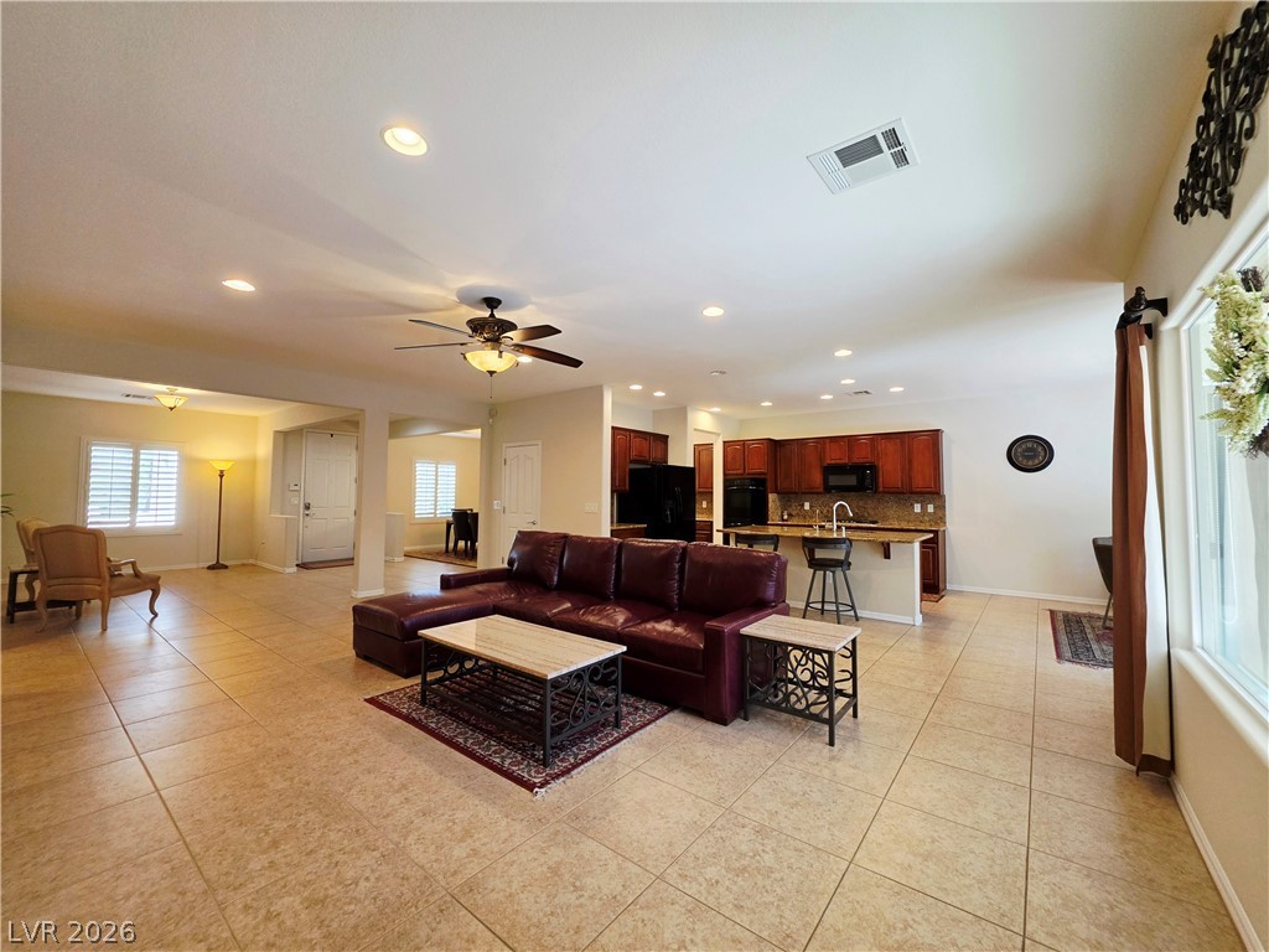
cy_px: 476
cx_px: 634
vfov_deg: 89.9
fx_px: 477
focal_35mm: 13
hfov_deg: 106.2
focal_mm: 2.2
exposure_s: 1/120
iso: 200
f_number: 1.9
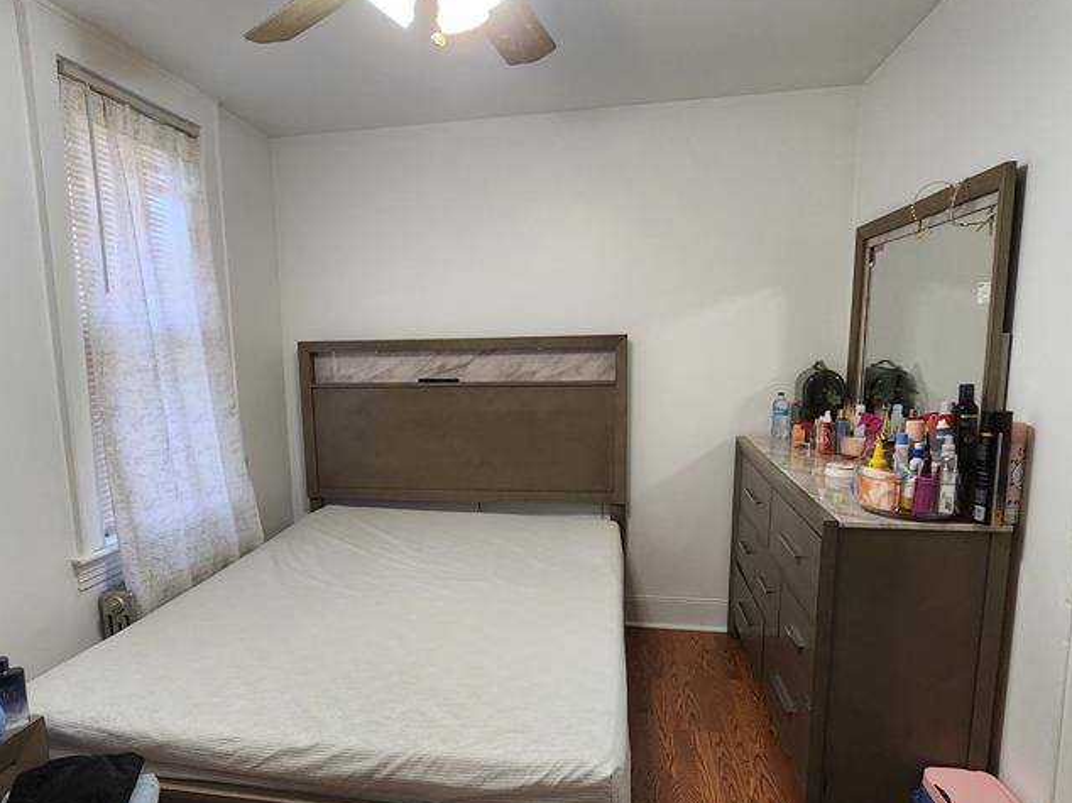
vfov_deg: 63.2
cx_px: 484
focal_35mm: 21
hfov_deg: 78.8
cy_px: 448
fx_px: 650
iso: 200
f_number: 2.2
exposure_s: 1/60
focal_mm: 2.2
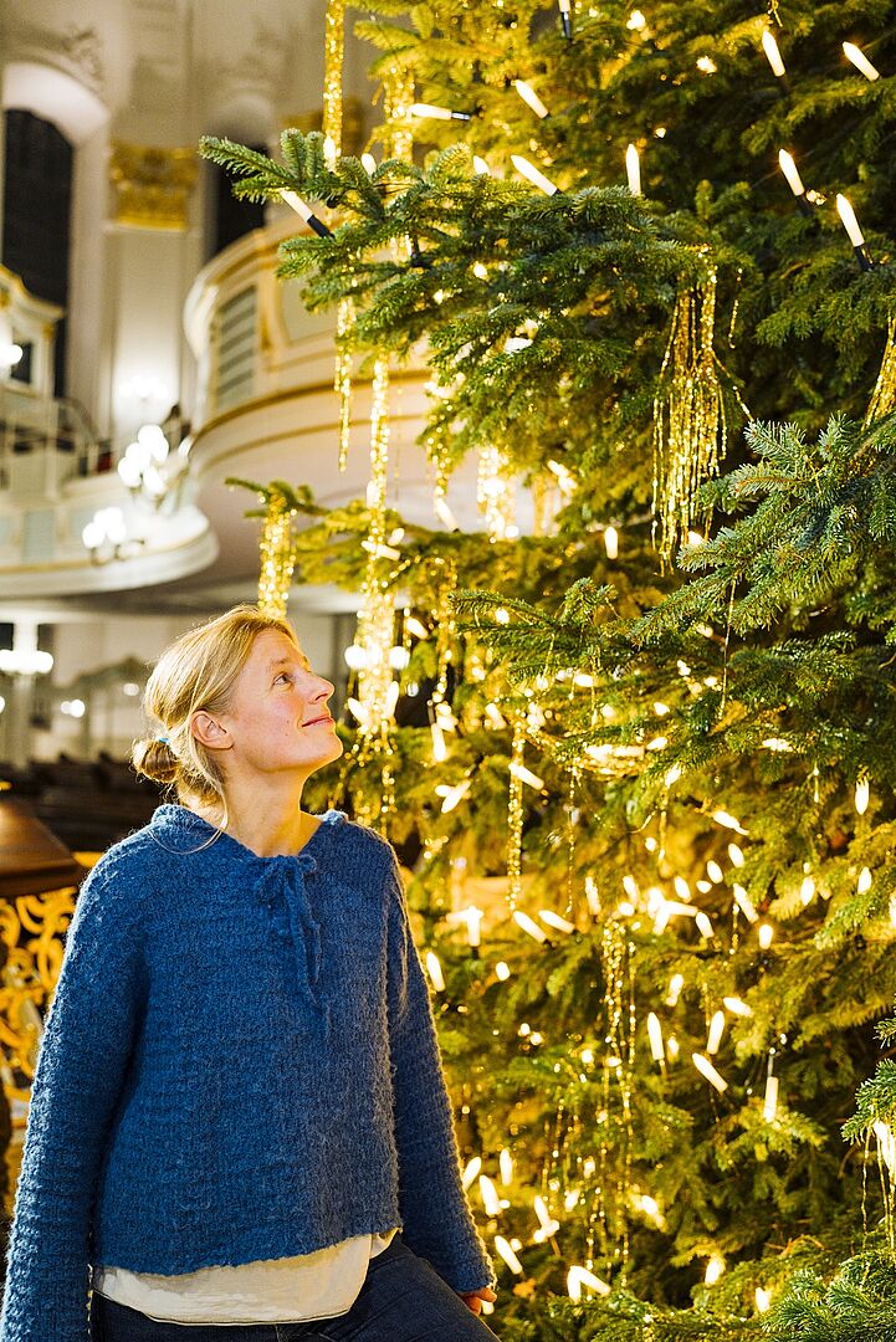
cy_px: 671
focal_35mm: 35
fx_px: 1305
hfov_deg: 37.9
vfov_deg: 54.4
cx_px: 448
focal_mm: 35
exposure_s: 1/160
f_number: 2.2
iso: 400
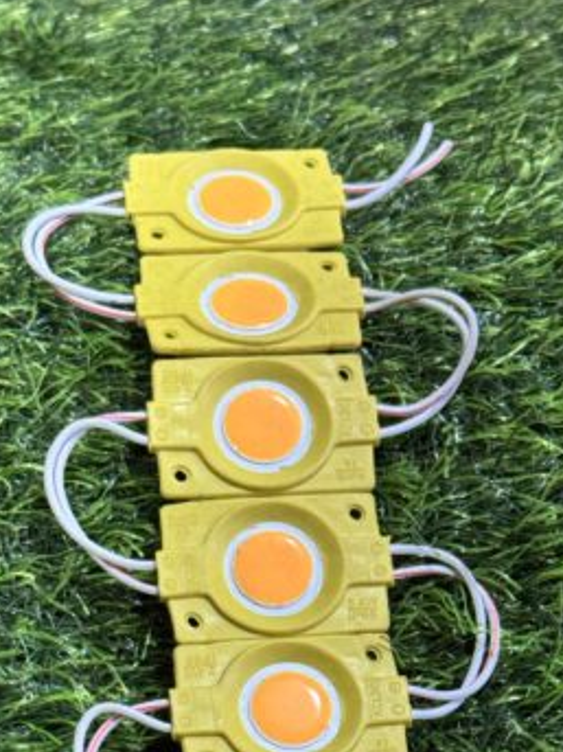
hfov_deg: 13.2
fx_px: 2430
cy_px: 754
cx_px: 291
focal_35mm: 112
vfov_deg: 17.2
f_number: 1.78
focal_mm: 6.76
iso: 80
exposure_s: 1/50
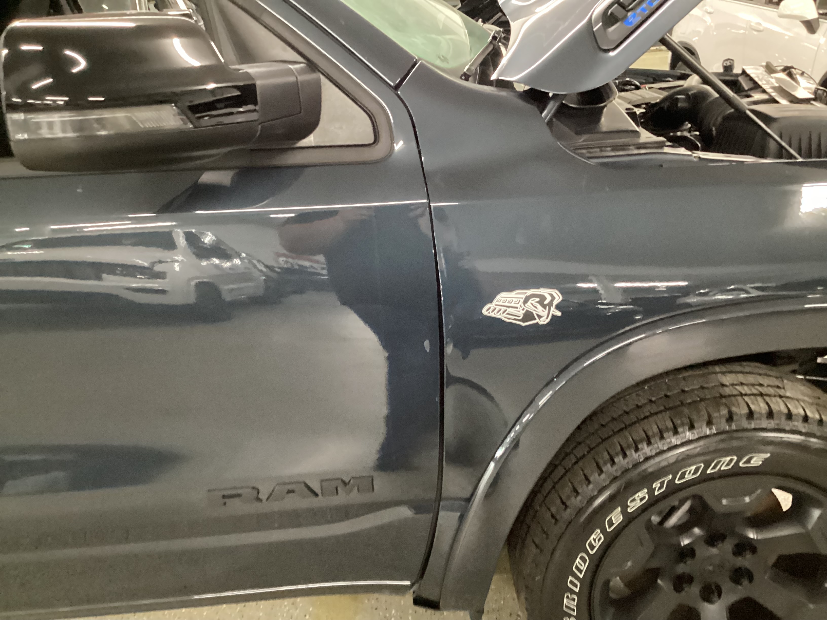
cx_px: 414
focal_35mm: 31
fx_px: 741
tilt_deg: -23.3
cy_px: 310
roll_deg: +2.2
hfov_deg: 58.4
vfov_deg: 45.4
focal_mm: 3.3
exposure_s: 1/24
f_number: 2.4
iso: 640
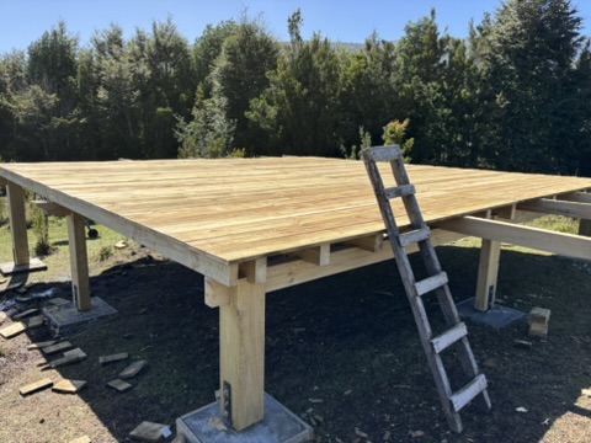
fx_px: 444
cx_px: 296
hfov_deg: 67.3
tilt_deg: -11.5
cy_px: 222
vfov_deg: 53.1
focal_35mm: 26
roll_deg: -1.1
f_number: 1.6
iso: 50
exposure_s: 1/2451
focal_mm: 5.96
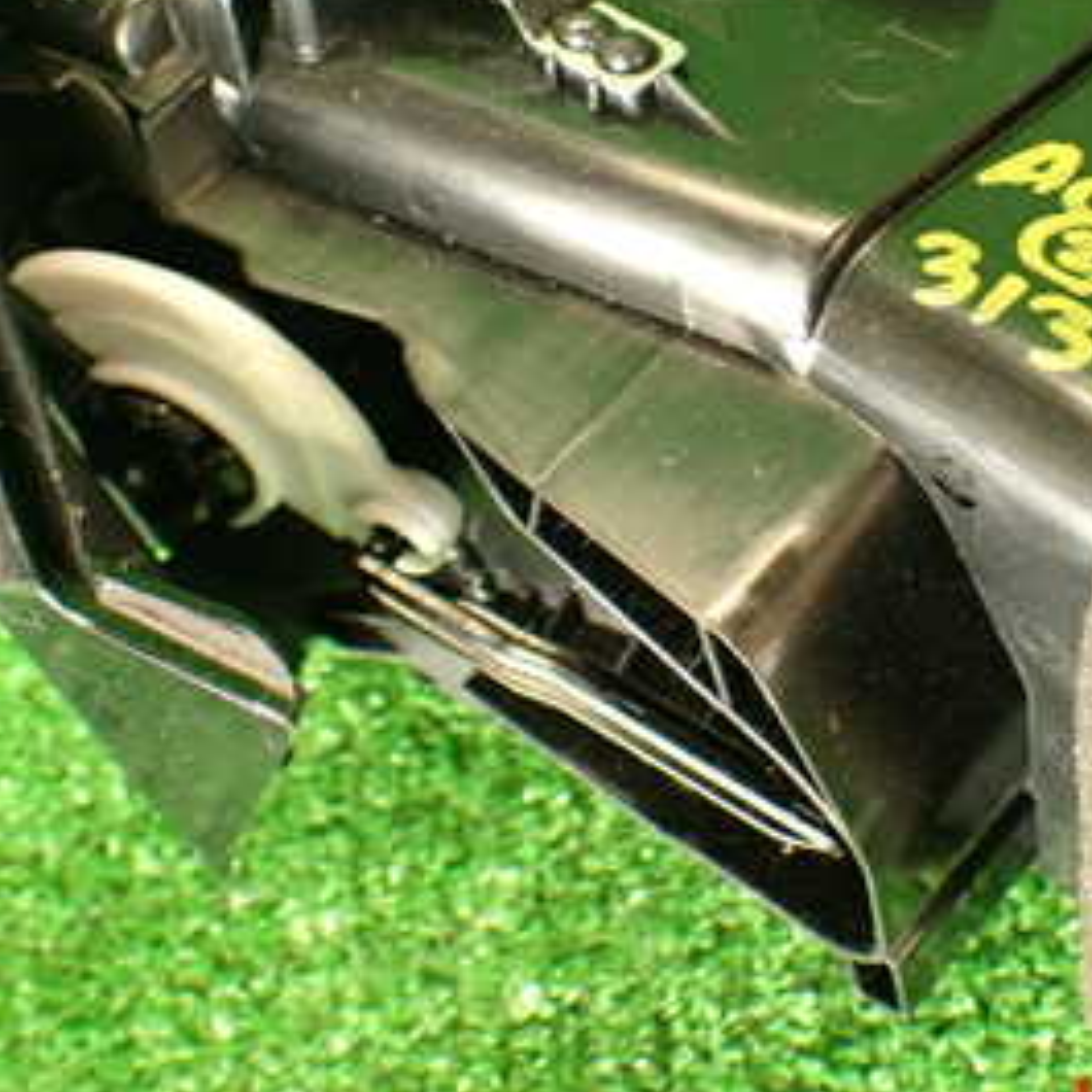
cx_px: 771
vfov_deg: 26.5
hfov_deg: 26.7
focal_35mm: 64
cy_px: 243
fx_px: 2284
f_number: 2.4
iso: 320
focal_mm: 5.79
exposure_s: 1/30
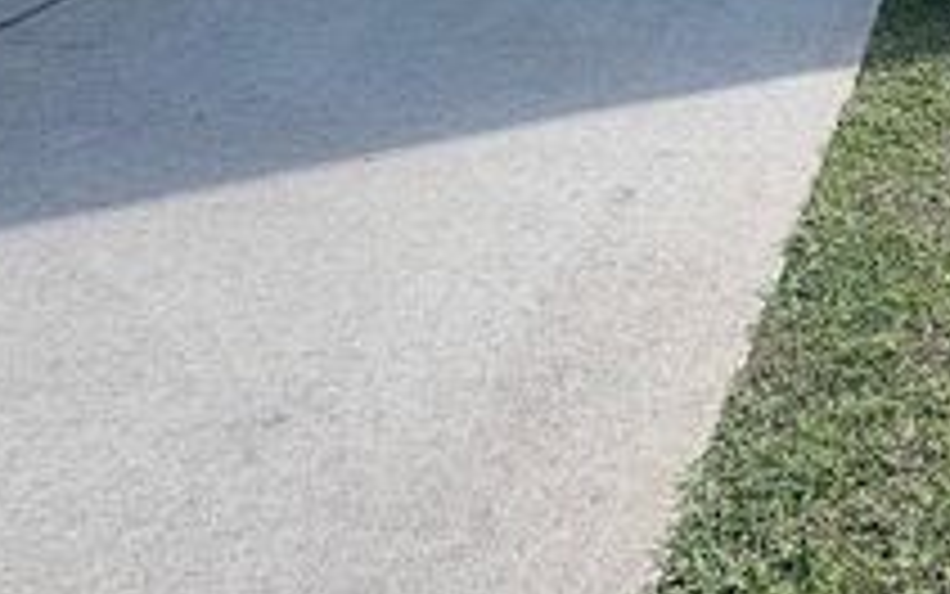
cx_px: 1058
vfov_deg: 21.3
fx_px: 1217
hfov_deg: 35.9
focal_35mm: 47
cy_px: -385
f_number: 2.2
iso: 25
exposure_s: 1/864
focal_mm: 2.22
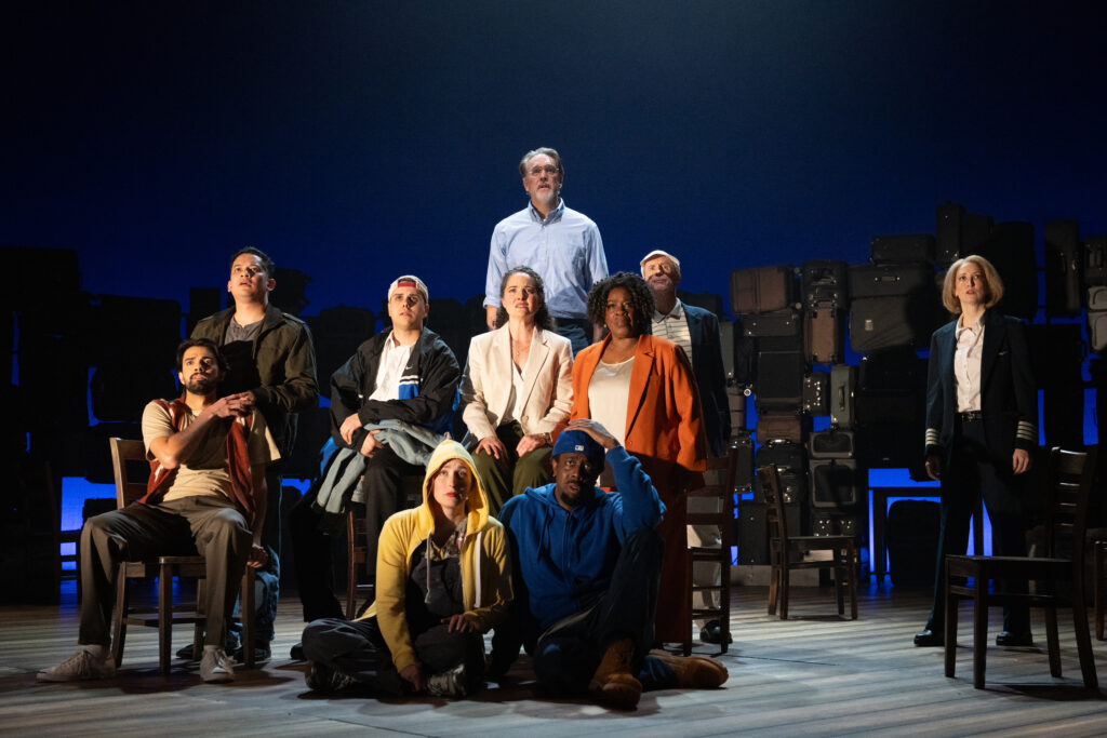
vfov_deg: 26.0
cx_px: 554
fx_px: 1599
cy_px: 369
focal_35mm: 52
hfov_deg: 38.2
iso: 2500
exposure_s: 1/125
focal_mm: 52
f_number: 4.5
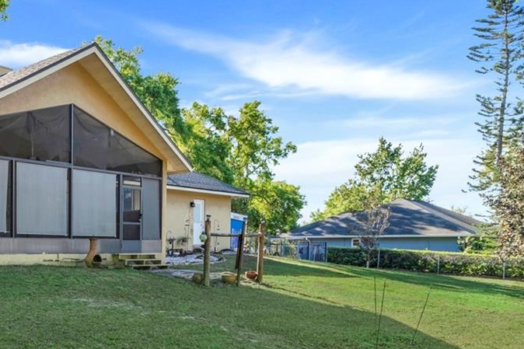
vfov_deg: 34.6
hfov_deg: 45.8
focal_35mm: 38
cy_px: 243
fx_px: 553
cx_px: 51
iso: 250
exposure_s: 1/25
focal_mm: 16
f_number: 9
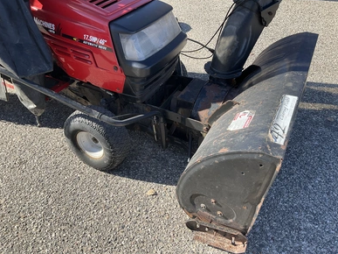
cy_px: 126
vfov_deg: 46.8
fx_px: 293
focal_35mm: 30
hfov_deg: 60.0
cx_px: 171
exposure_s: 1/666
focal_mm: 3
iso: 25
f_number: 1.8
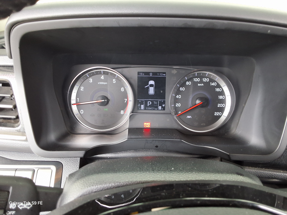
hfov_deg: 63.4
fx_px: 232
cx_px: 144
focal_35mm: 28
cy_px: 108
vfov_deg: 49.7
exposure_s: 1/30
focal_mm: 2.91
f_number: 1.9
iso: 200
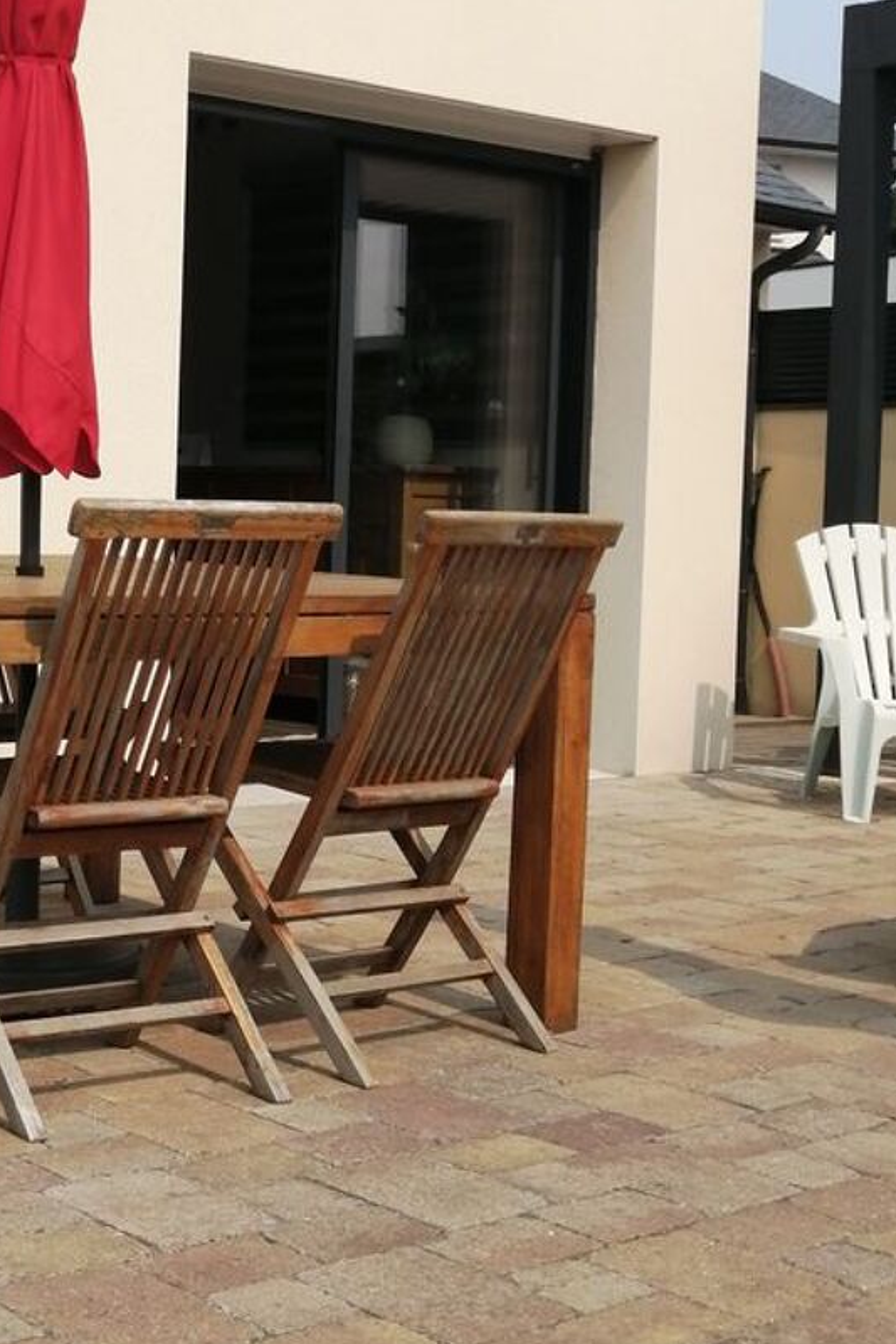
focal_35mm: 59
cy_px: 616
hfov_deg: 22.5
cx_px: 108
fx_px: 2202
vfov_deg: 33.9
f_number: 1.8
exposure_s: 1/1311
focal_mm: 3.62
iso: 50
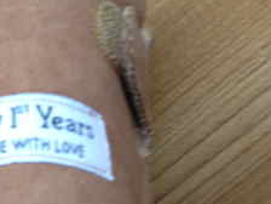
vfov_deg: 12.6
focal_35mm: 118
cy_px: 110
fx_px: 924
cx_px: -87
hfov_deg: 15.8
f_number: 2.4
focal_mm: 4.13
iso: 50
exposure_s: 1/24
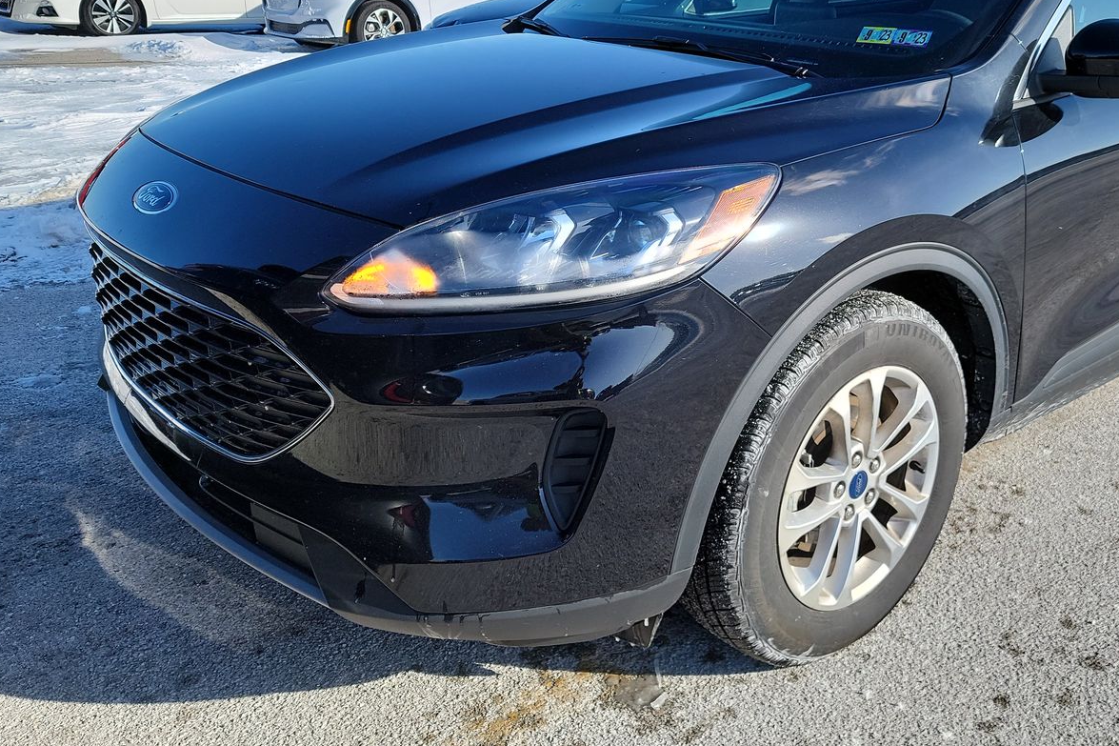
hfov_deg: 54.8
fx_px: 1057
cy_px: 240
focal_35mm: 34
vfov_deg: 38.4
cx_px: 734
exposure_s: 1/732
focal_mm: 6.7
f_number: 1.8
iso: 50
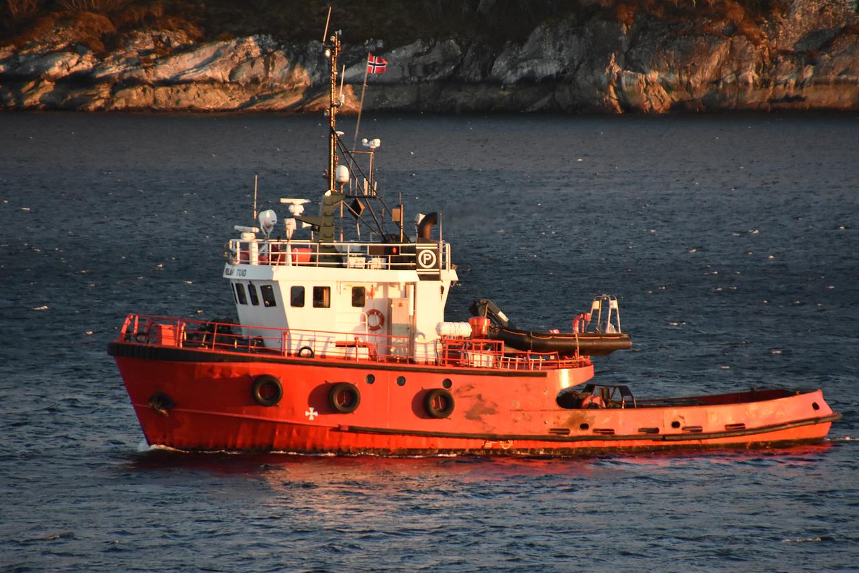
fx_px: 10739
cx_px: 430
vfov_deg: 3.1
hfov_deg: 4.6
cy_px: 286
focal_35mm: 450
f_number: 6.3
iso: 1400
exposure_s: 1/500
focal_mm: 300
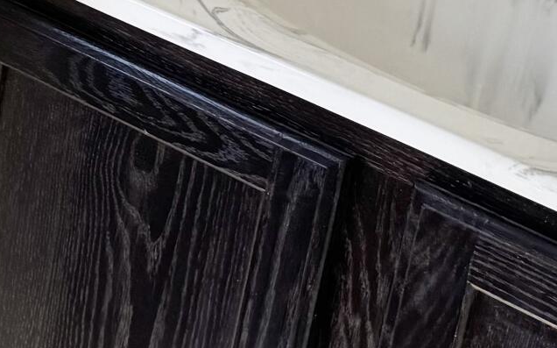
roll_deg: -5.7
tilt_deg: -13.1
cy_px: -431
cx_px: -617
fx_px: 1821
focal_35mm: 120
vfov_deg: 9.8
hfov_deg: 14.1
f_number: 1.78
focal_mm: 6.76
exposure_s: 1/121
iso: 80
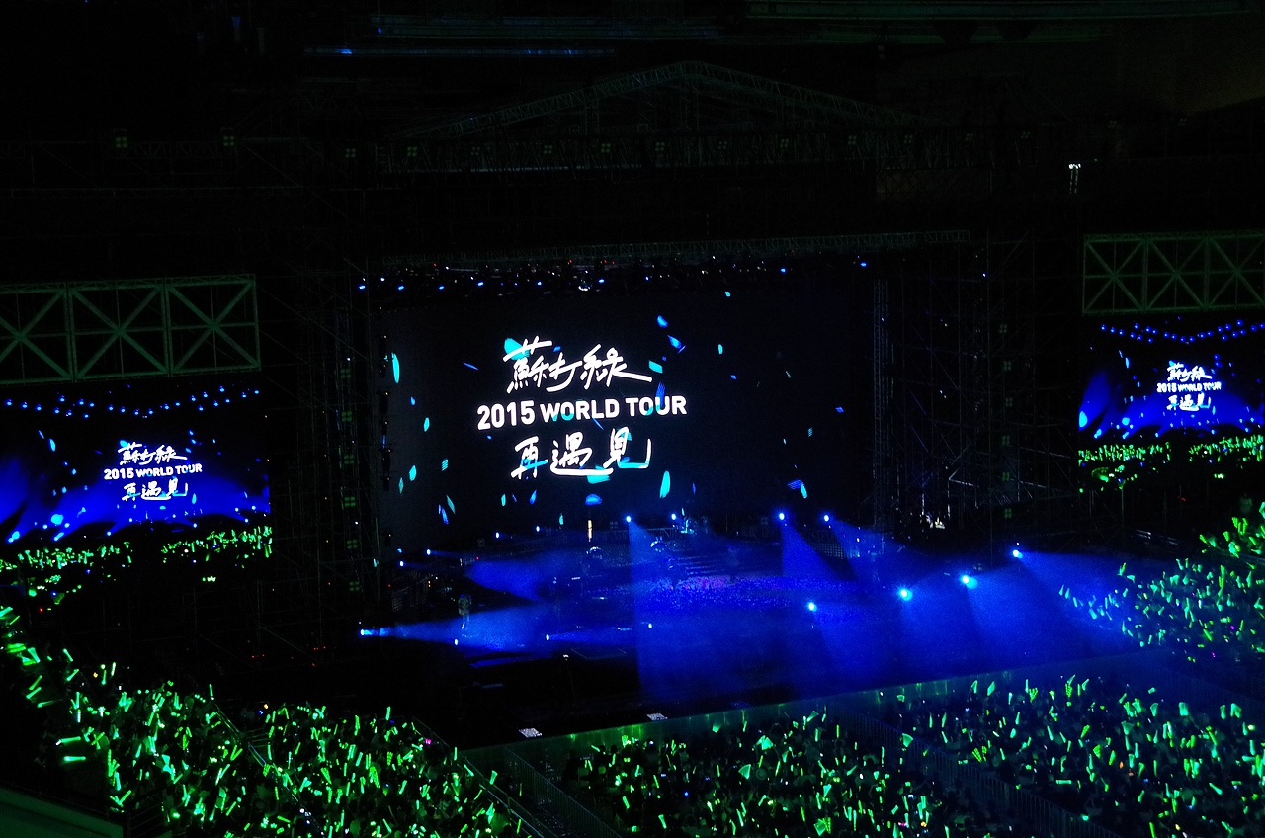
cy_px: 419
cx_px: 632
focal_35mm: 54
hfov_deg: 36.9
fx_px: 1894
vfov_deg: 25.0
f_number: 5
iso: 3200
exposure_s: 1/8
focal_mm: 36
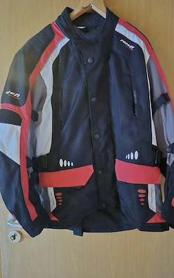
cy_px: 140
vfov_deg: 72.5
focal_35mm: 25
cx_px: 105
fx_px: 190
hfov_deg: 49.0
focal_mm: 5.4
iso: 2000
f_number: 1.8
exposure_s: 1/20
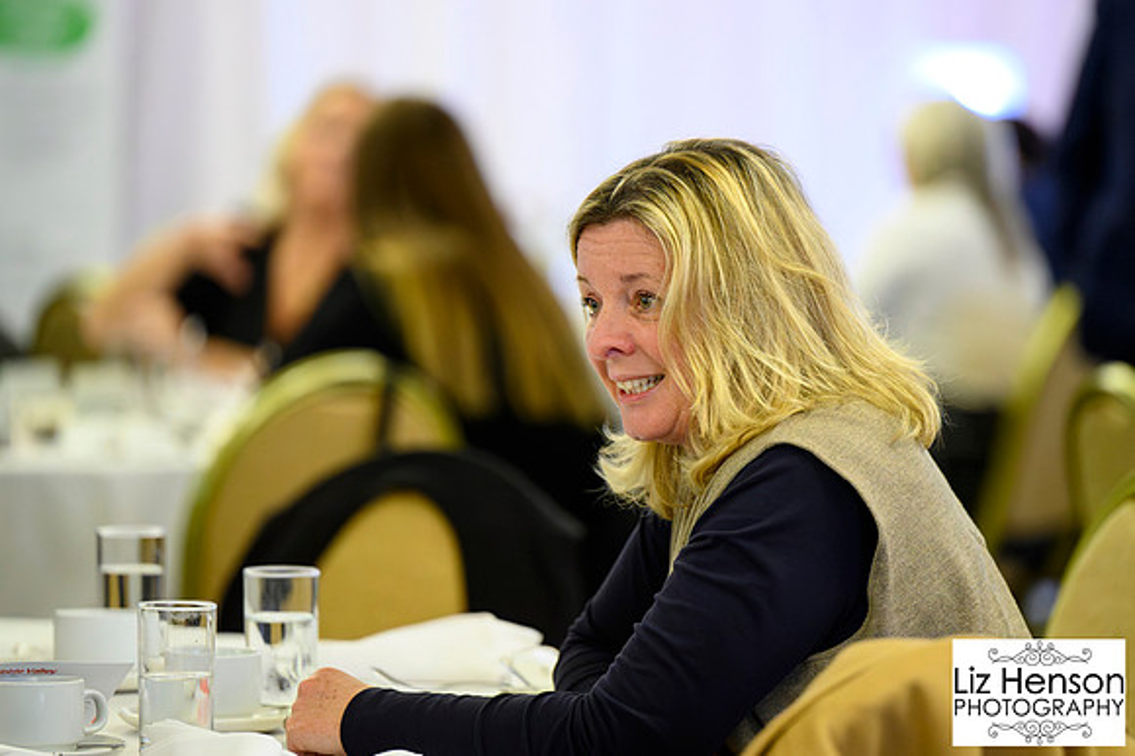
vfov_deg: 6.1
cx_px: 636
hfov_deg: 9.2
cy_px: 333
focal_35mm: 224
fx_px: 7058
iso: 12800
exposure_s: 1/200
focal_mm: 200
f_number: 2.8
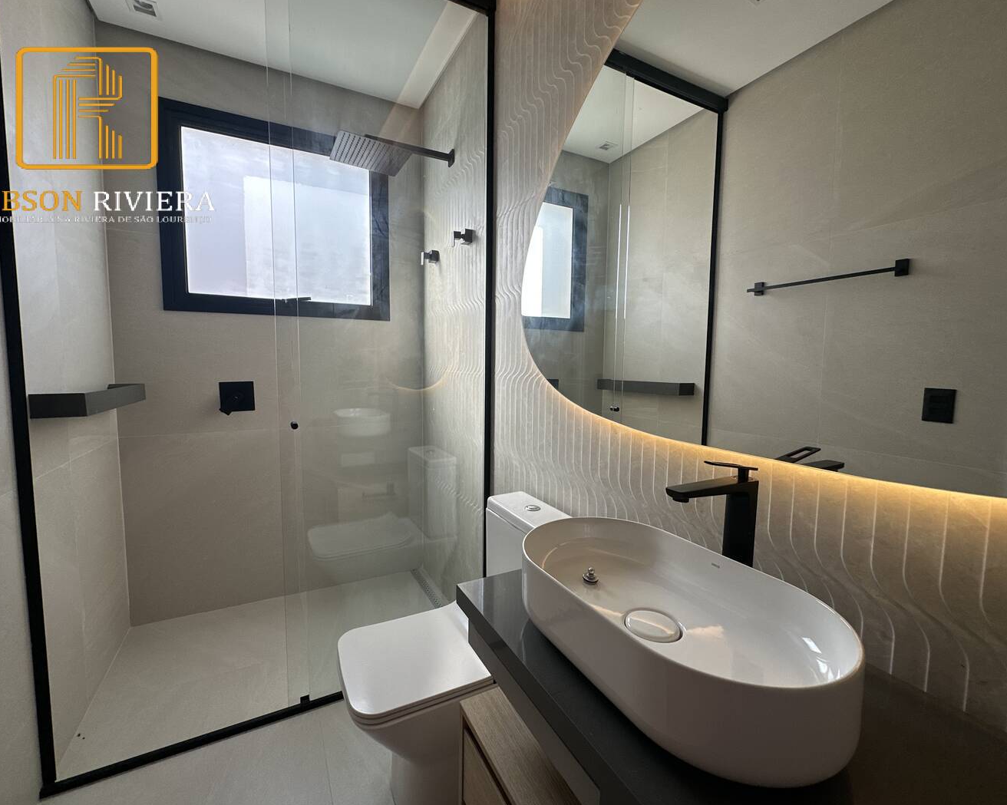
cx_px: 497
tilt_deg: -4.3
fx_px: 447
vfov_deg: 84.0
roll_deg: -0.6
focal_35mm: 15
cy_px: 399
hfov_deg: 96.8
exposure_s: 1/217
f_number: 2.2
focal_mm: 2.22
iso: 40
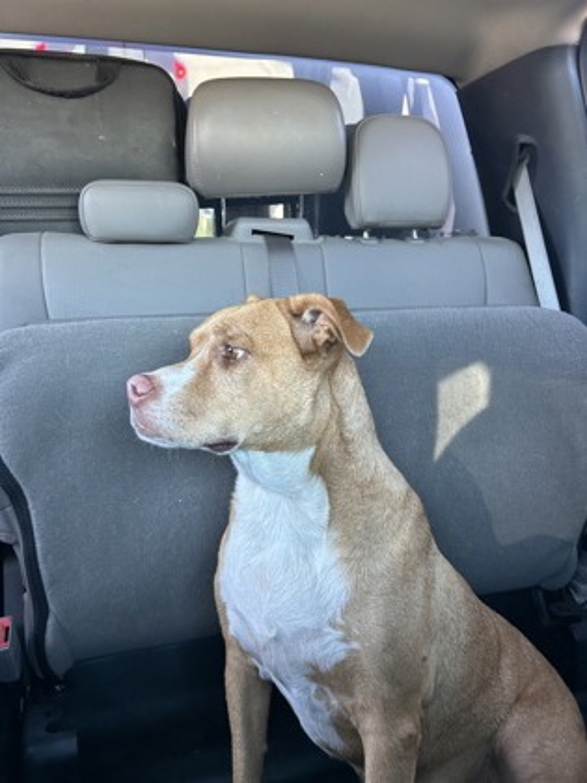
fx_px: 588
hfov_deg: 53.1
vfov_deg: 67.3
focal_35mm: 26
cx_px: 294
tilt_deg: -5.1
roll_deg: +3.3
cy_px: 392
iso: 125
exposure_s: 1/108
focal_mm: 5.7
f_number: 1.5
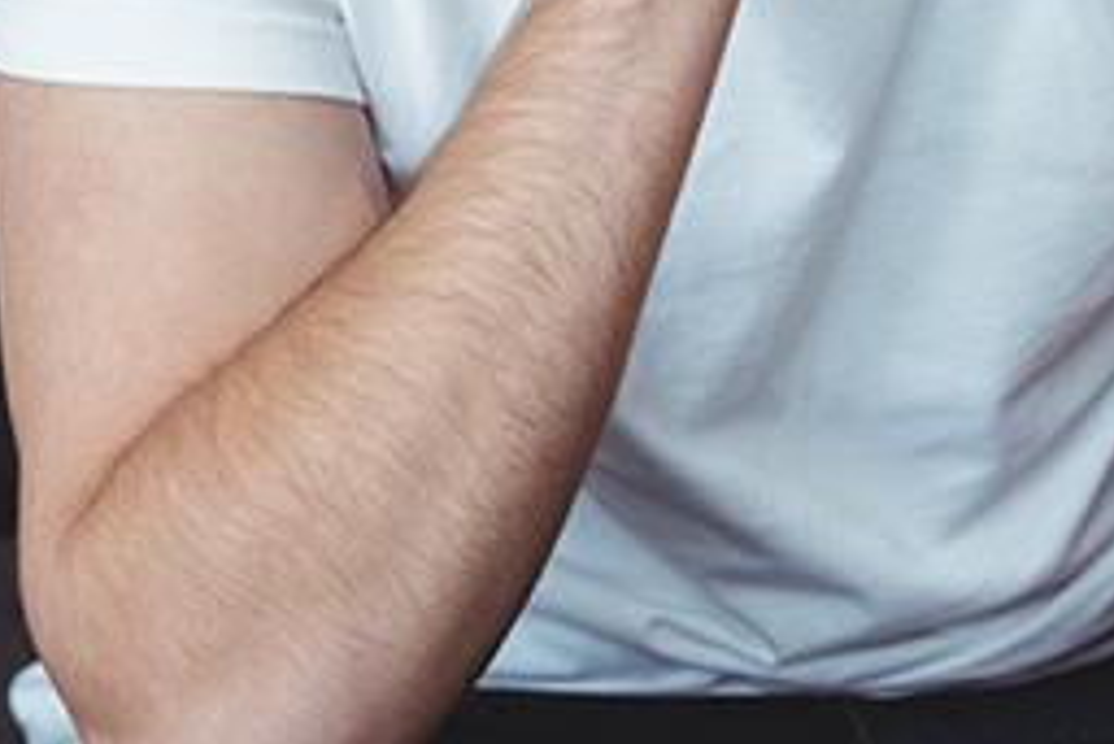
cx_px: 1377
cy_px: -113
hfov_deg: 8.7
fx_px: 7245
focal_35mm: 234
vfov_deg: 5.9
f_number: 4
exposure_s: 1/100
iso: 1250
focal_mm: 62
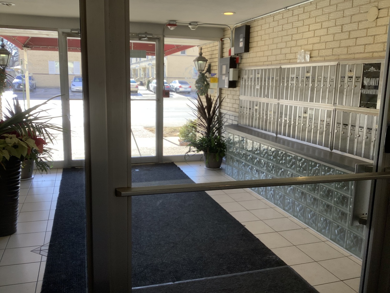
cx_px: 195
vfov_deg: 45.4
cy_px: 146
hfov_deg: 58.4
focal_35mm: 31
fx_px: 349
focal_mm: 3.3
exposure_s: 1/120
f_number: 2.4
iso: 50
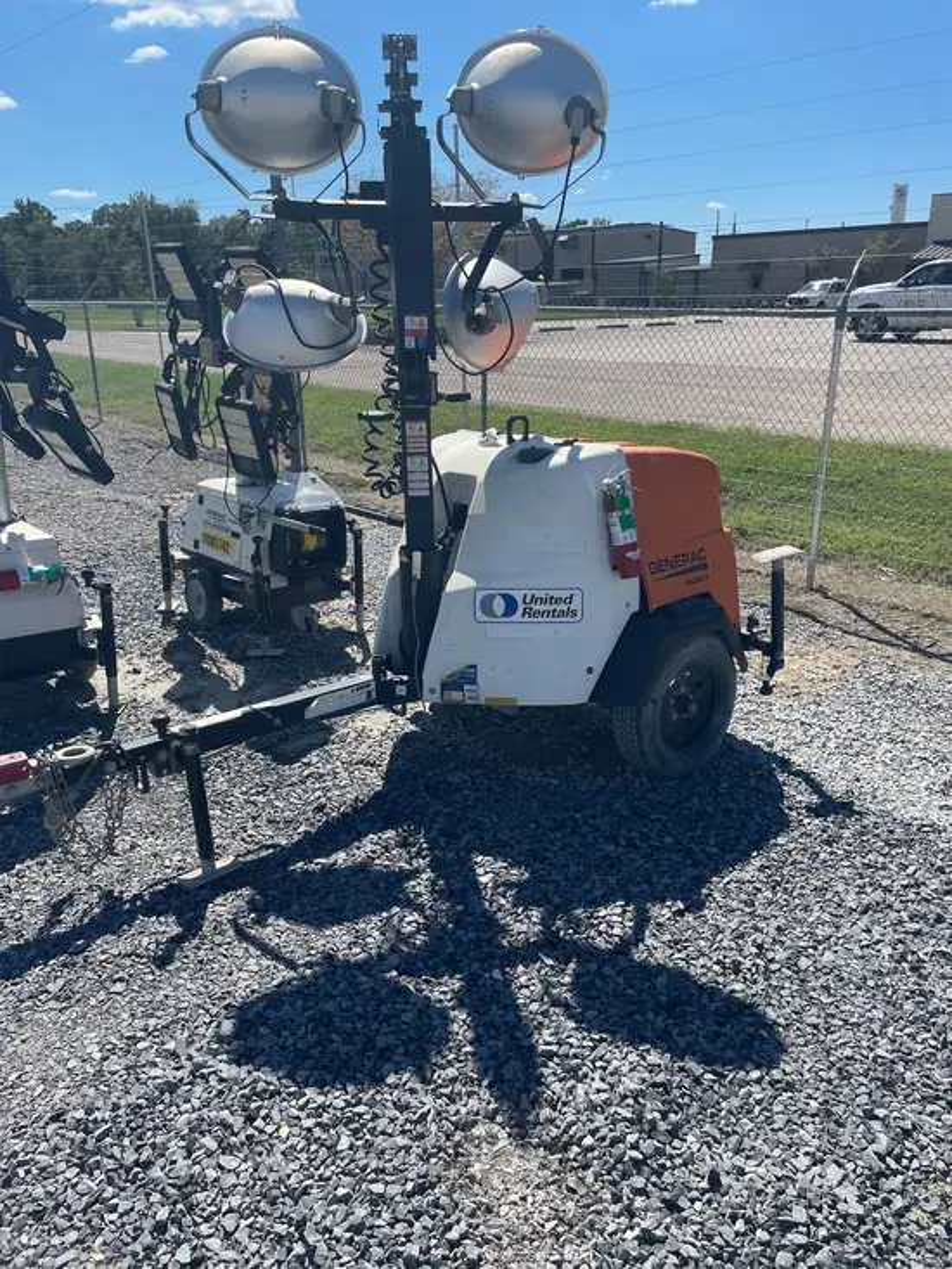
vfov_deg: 67.3
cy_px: 634
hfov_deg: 53.1
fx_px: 953
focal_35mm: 26
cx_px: 476
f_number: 1.6
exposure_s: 1/3300
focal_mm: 4.2
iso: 32
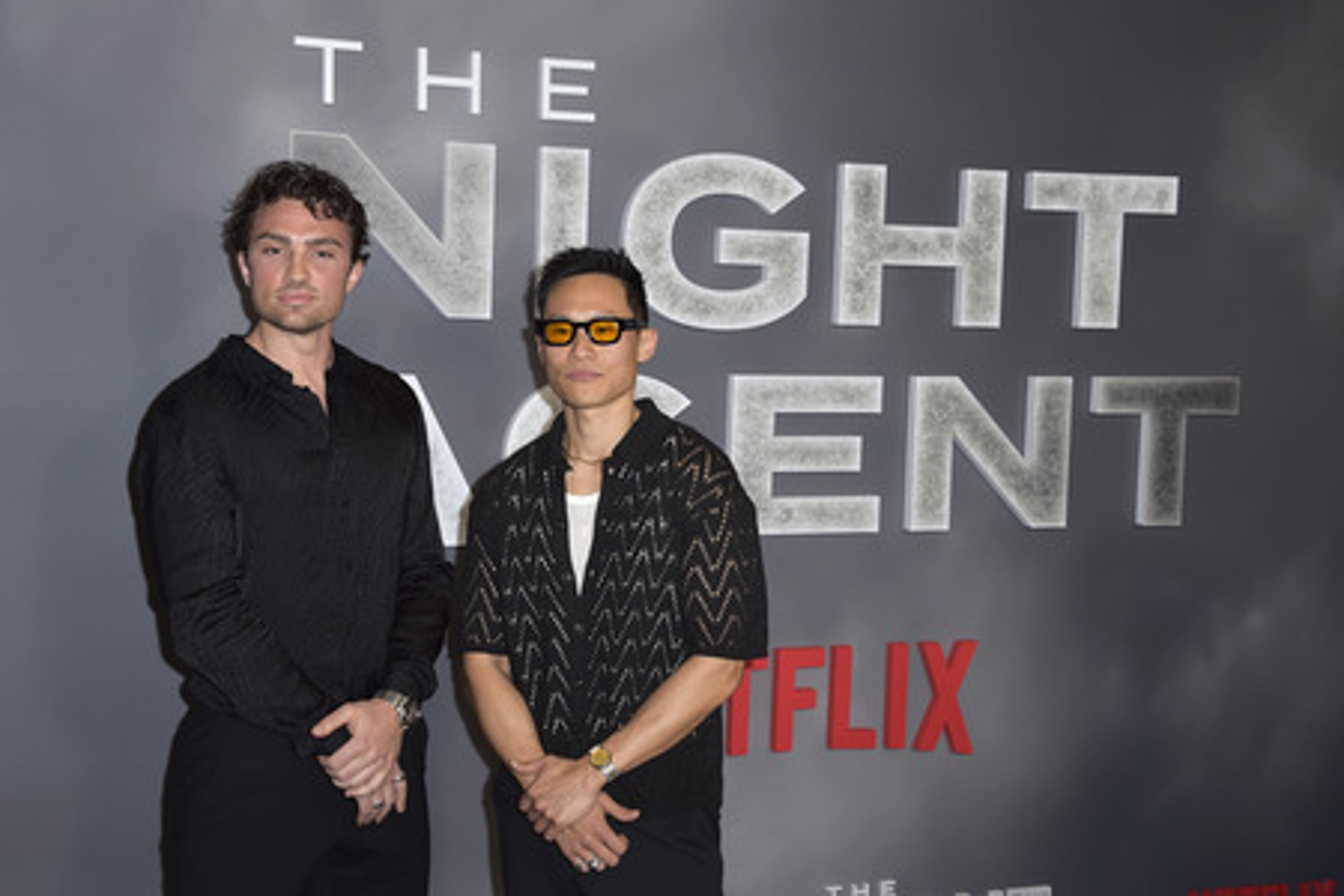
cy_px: 448
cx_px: 672
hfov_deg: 41.1
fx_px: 1792
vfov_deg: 28.1
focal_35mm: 48
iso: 400
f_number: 6.3
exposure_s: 1/250
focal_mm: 48
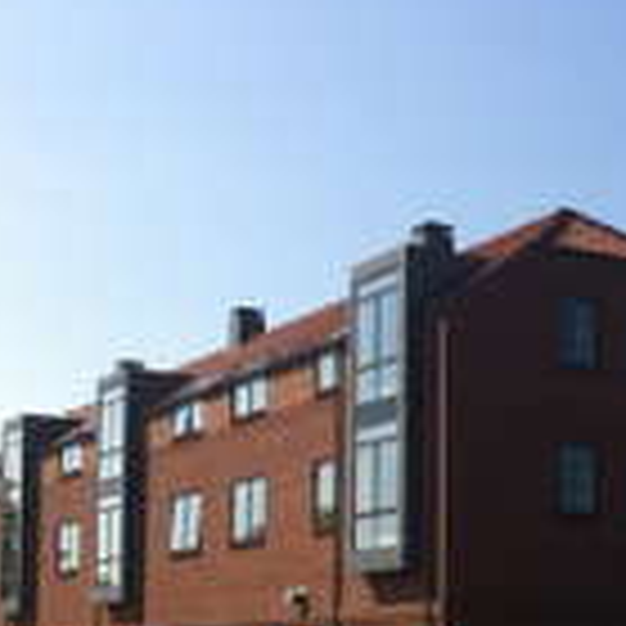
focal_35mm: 83
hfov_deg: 20.4
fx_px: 1698
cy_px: 531
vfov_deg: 20.6
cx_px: 590
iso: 80
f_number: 2.8
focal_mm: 3.85
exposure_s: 1/1371
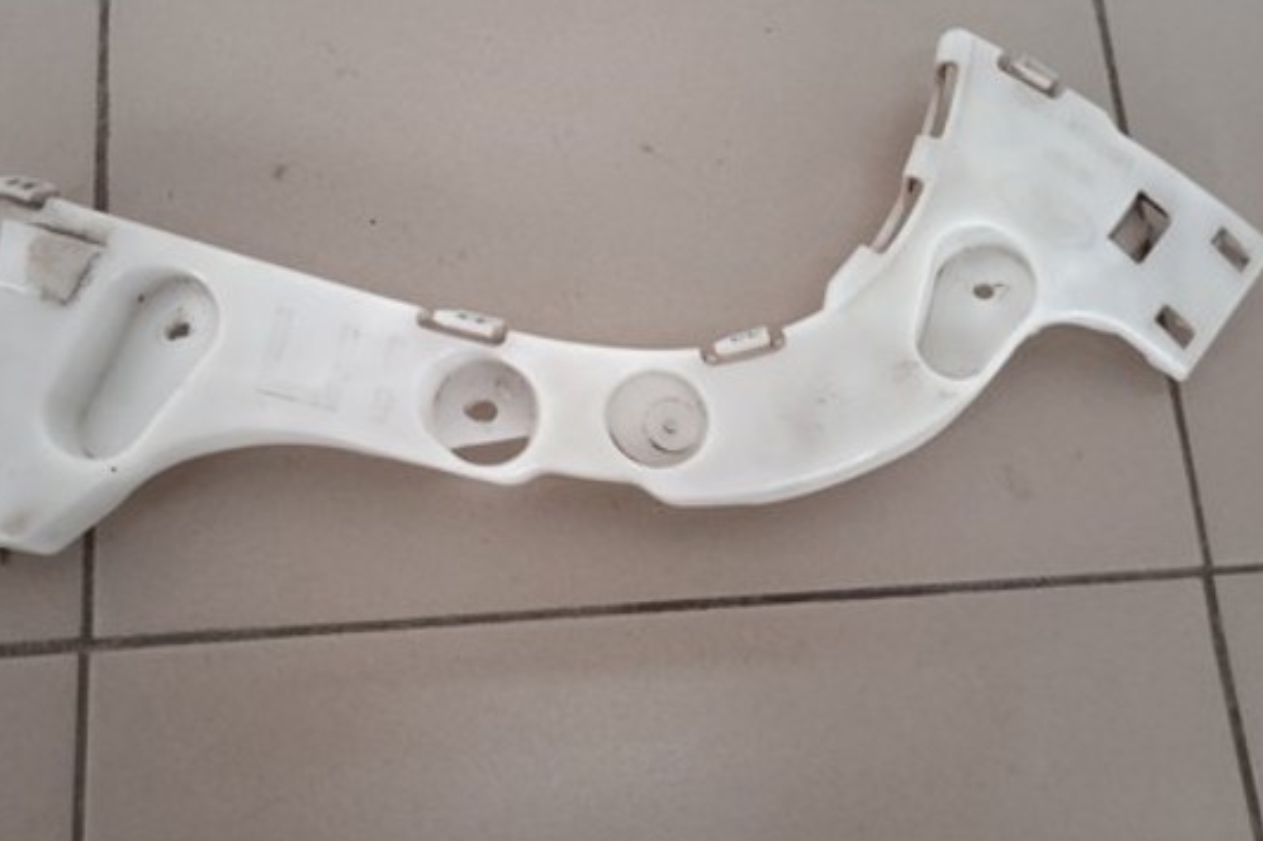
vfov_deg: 37.5
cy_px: 291
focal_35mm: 35
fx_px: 1227
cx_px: 554
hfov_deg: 54.3
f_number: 2.2
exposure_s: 1/33.3
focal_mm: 3.43
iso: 460
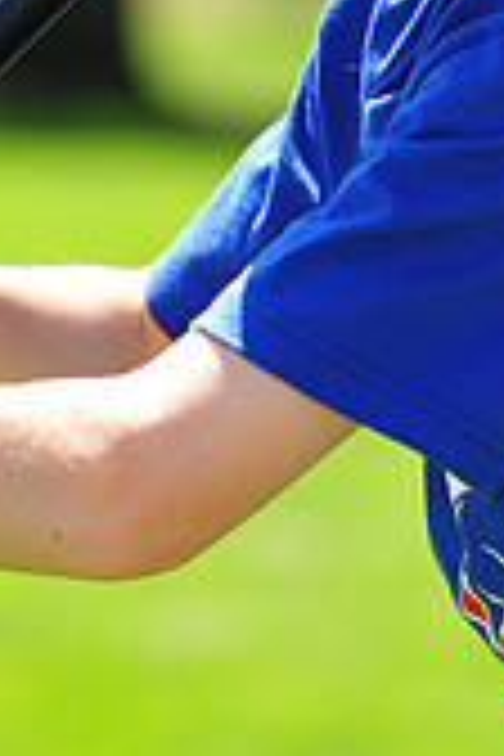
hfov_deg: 2.7
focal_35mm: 501
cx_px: 216
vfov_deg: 4.1
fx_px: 10520
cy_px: -410
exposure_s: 1/400
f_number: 5.6
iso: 200
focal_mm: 145
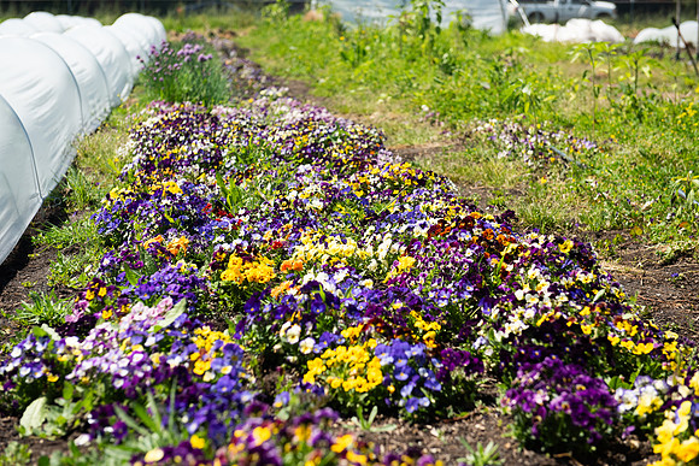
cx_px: 350
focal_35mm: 70
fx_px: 1359
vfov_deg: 19.5
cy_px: 233
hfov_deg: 28.8
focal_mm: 70
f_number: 4.5
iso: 500
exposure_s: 1/2500
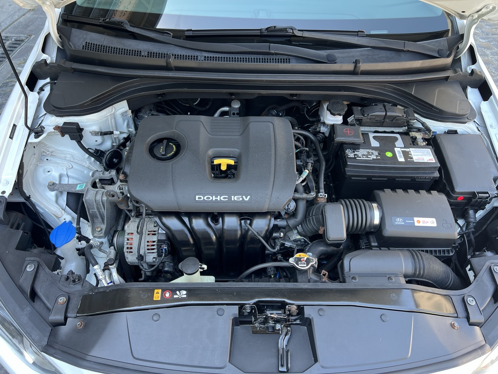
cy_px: 187
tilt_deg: -47.4
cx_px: 249
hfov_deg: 67.3
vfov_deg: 53.1
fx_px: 374
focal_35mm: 26
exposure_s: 1/121
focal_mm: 5.7
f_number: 1.5
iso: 50
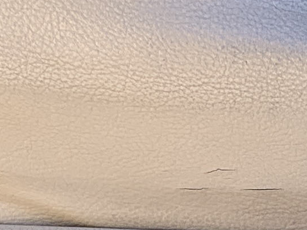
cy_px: 370
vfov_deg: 7.5
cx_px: 353
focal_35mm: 194
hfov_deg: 10.1
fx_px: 1721
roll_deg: +0.0
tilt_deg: -32.6
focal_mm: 4.25
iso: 25
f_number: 1.8
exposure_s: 1/195
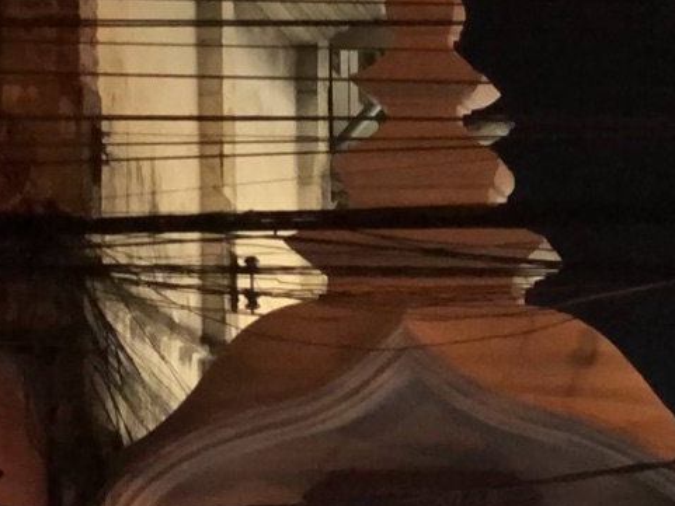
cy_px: 847
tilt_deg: +1.5
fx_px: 4213
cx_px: 1371
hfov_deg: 8.6
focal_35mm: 216
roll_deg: +1.4
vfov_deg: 6.7
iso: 160
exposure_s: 1/8
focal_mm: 6
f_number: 2.4
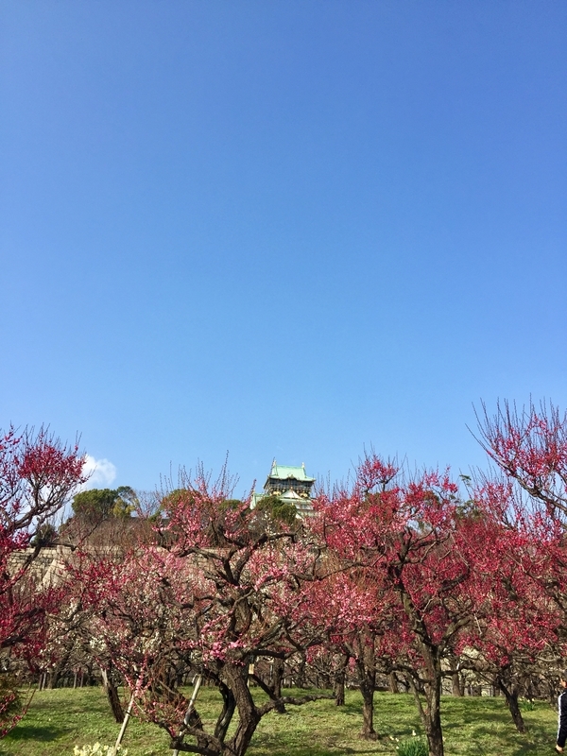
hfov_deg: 48.2
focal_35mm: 29
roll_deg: -1.9
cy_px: 378
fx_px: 633
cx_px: 284
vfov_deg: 61.7
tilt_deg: +25.3
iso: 32
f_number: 2.2
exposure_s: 1/1647
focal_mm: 4.15
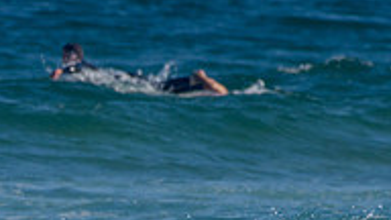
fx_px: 20082
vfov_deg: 0.6
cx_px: 89
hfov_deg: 1.1
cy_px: 360
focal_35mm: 1937
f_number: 5.6
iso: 160
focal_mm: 500
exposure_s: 1/2000
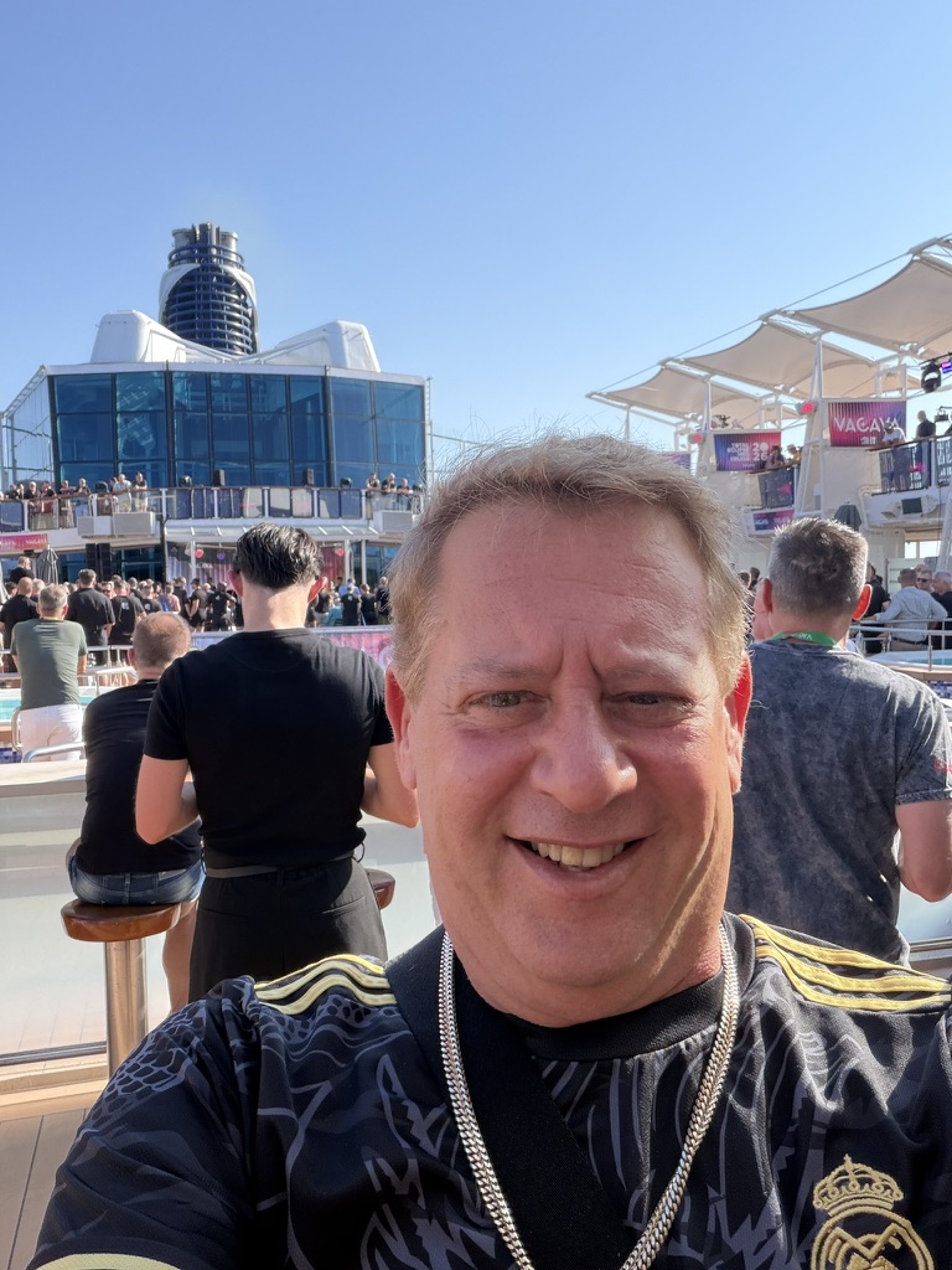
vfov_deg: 60.0
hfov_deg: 46.8
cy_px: 635
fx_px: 1100
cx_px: 476
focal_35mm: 30
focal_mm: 2.71
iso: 32
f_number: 1.9
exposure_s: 1/329
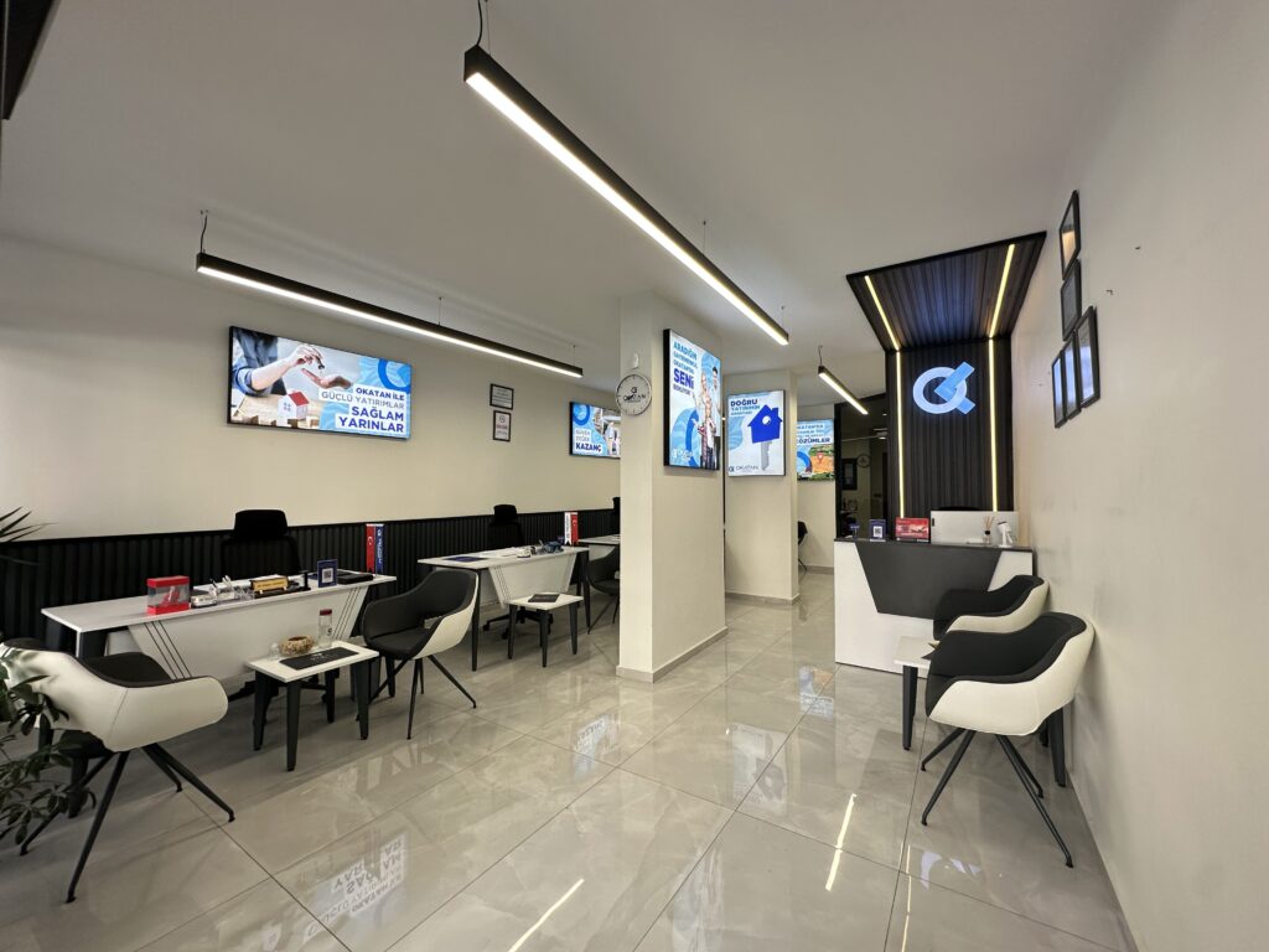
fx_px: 513
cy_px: 476
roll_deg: -0.3
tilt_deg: +2.5
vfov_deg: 85.7
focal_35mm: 14
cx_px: 634
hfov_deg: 102.1
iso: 100
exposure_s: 1/99
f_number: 2.2
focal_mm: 2.22
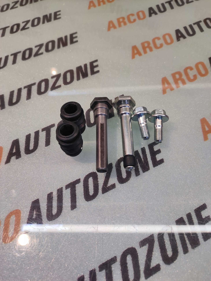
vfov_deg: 91.1
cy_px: 140
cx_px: 106
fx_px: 138
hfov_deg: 74.7
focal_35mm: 17
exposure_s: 1/50
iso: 113
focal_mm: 4.74
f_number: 1.79
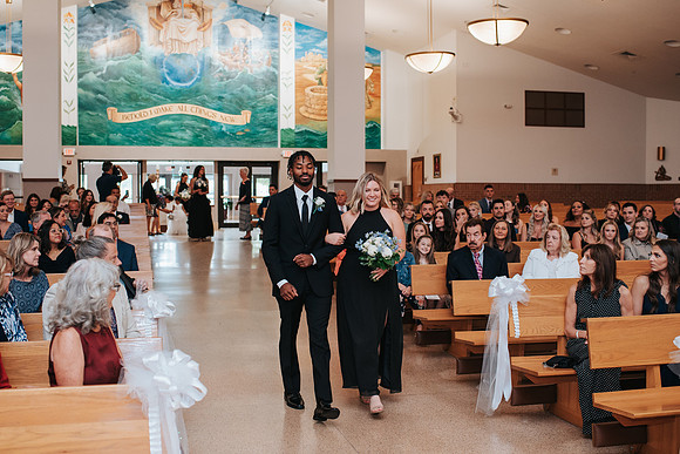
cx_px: 331
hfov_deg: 46.5
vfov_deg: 32.0
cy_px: 227
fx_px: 792
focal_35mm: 42
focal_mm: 35
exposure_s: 1/125
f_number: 2.8
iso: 800
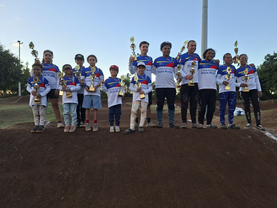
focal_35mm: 23
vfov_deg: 58.9
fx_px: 184
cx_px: 138
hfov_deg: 73.9
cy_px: 104
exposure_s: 1/381
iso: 50
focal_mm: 5.54
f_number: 1.8
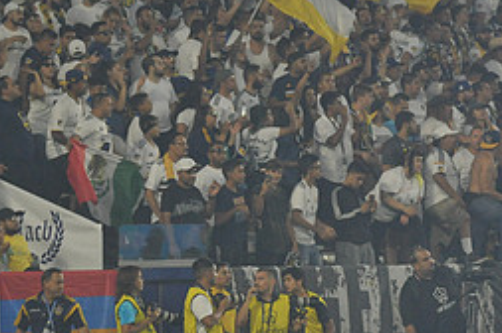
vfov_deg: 5.0
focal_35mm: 275
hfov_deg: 7.5
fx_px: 3830
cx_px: 127
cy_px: 103
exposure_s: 1/2500
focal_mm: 120
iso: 3200
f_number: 3.2
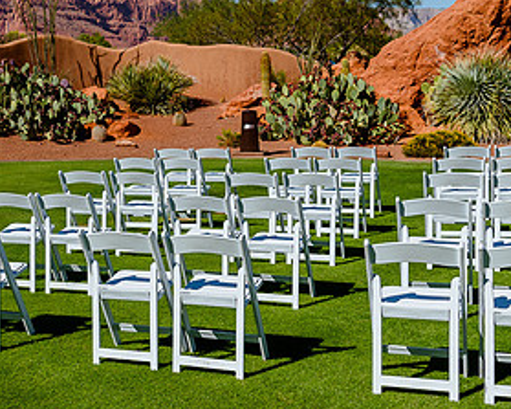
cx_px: 103
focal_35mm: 59
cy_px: 178
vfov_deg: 25.8
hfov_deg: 31.2
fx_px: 892
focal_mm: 30
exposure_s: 1/2500
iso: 400
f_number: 6.3
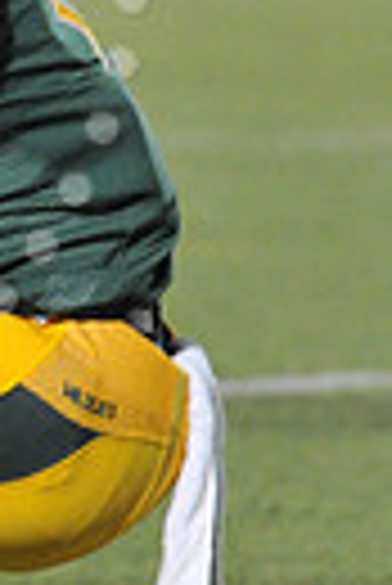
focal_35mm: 1560
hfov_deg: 0.9
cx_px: -397
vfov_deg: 1.3
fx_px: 25410
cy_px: -58
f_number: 7.1
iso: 6400
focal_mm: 350
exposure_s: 1/200
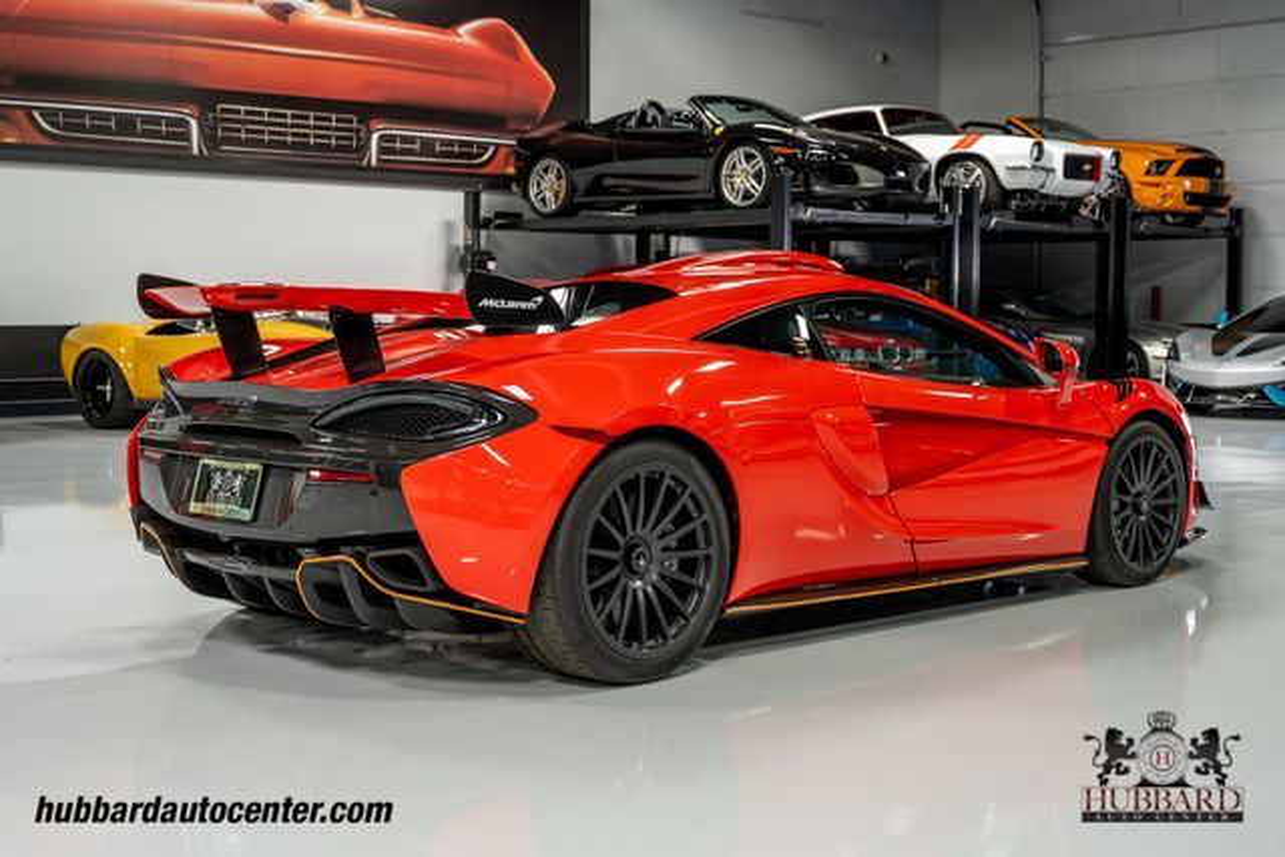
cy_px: 428
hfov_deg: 38.9
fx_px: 1821
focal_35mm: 51
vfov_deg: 26.5
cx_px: 642
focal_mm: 51
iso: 800
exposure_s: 1/60
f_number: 5
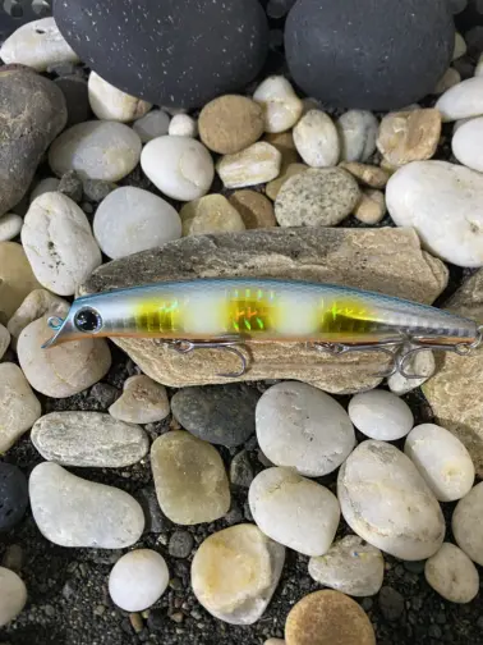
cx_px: 242
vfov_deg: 67.3
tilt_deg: -60.2
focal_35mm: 26
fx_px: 484
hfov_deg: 53.1
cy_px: 322
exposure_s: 1/50
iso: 500
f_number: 1.8
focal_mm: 4.25
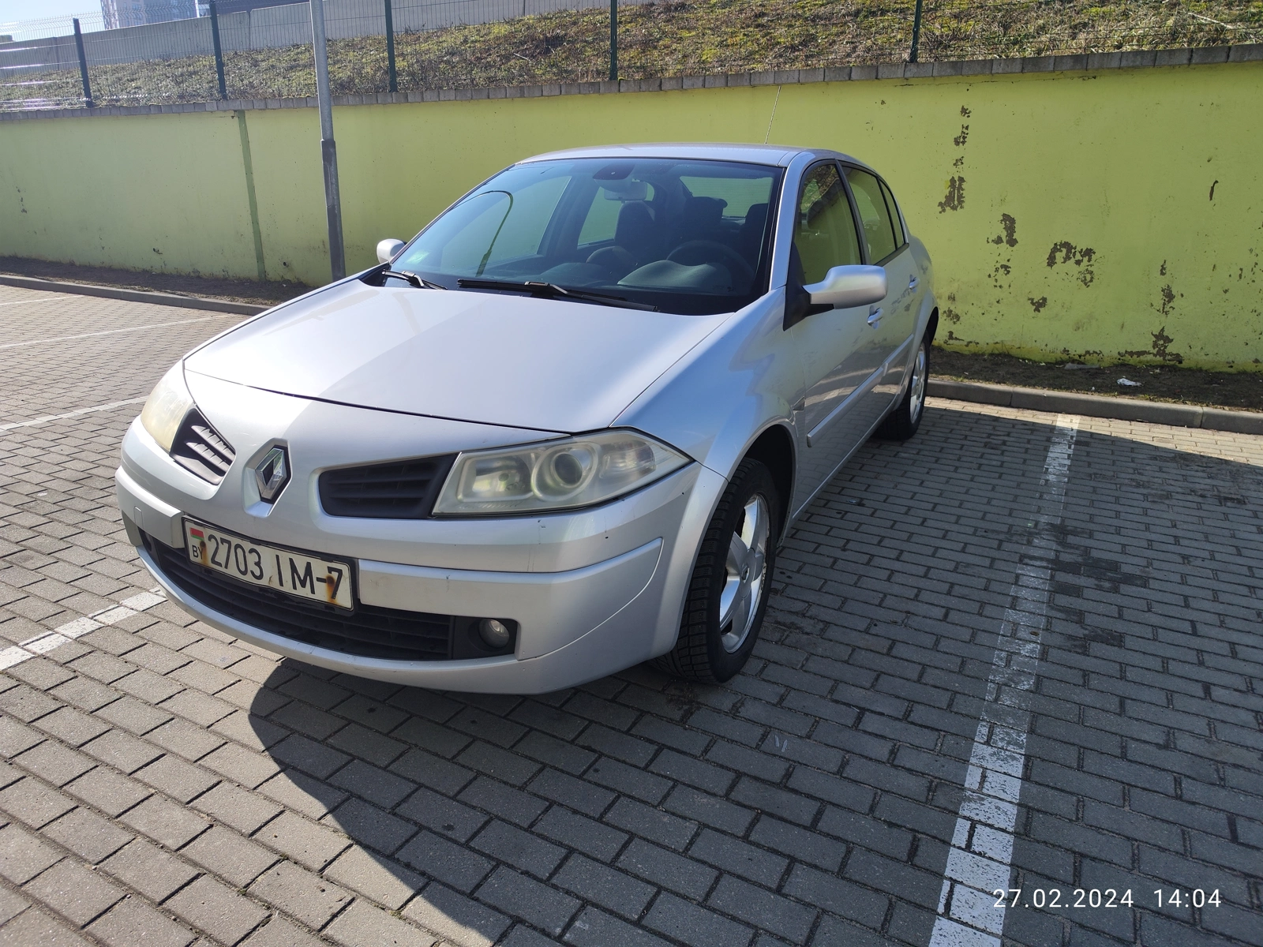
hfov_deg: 73.9
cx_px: 632
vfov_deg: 58.9
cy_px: 474
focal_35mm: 23
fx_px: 839
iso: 50
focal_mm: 7.01
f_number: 1.69
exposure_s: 1/1486
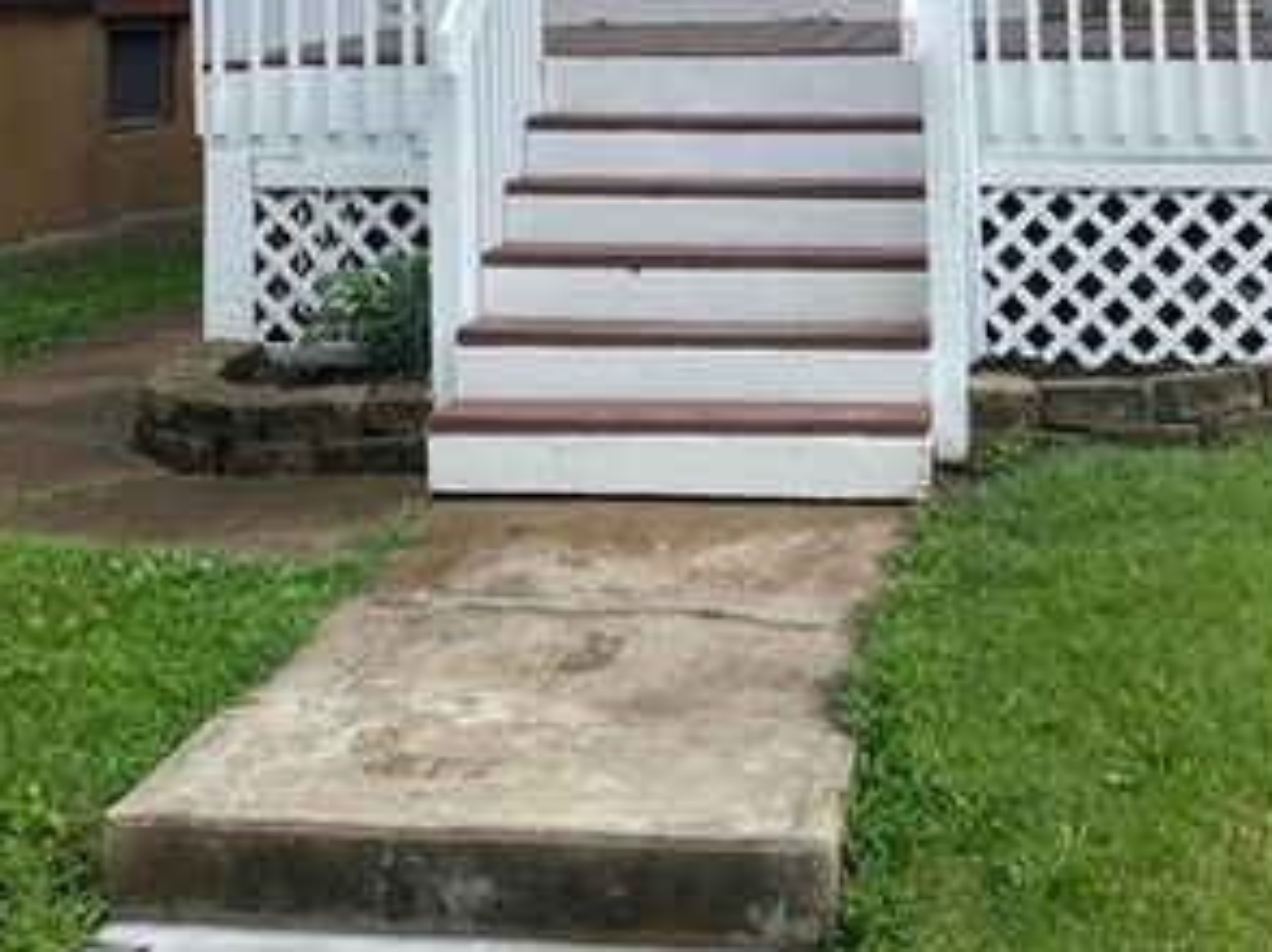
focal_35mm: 59
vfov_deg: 23.0
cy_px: -154
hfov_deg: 32.6
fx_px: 2166
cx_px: 753
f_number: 1.6
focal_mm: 4.2
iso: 32
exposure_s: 1/2506
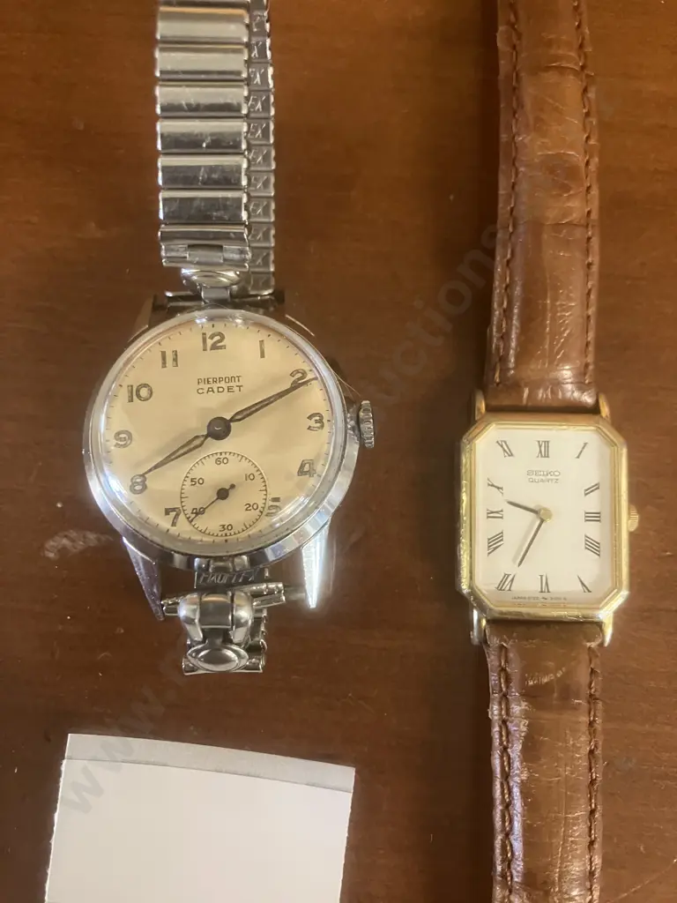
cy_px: 452
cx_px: 338
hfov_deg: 49.7
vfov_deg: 63.4
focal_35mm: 28
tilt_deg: -83.0
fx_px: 730
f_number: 1.8
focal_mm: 3.99
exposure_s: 1/30
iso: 500
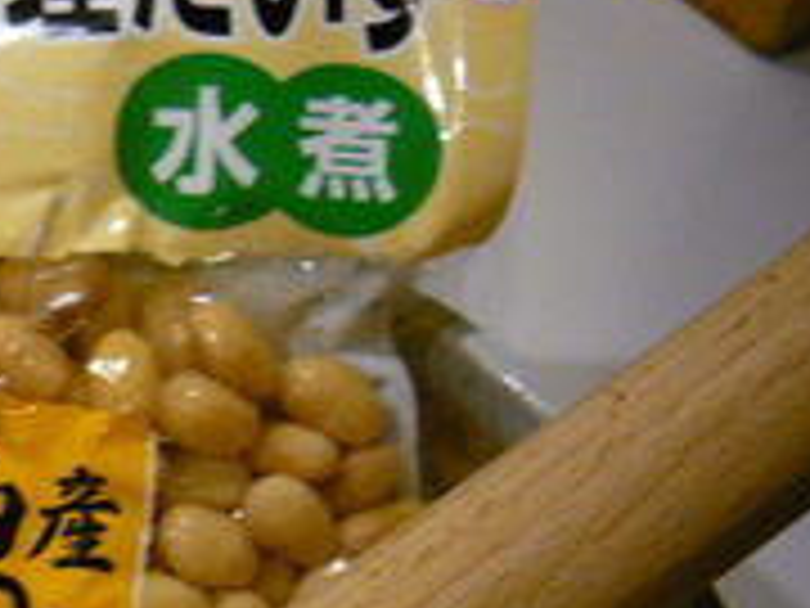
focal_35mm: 77
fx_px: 1802
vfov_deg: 18.5
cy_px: 642
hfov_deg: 24.4
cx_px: 45
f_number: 2.8
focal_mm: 5.5
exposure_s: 1/10
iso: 400
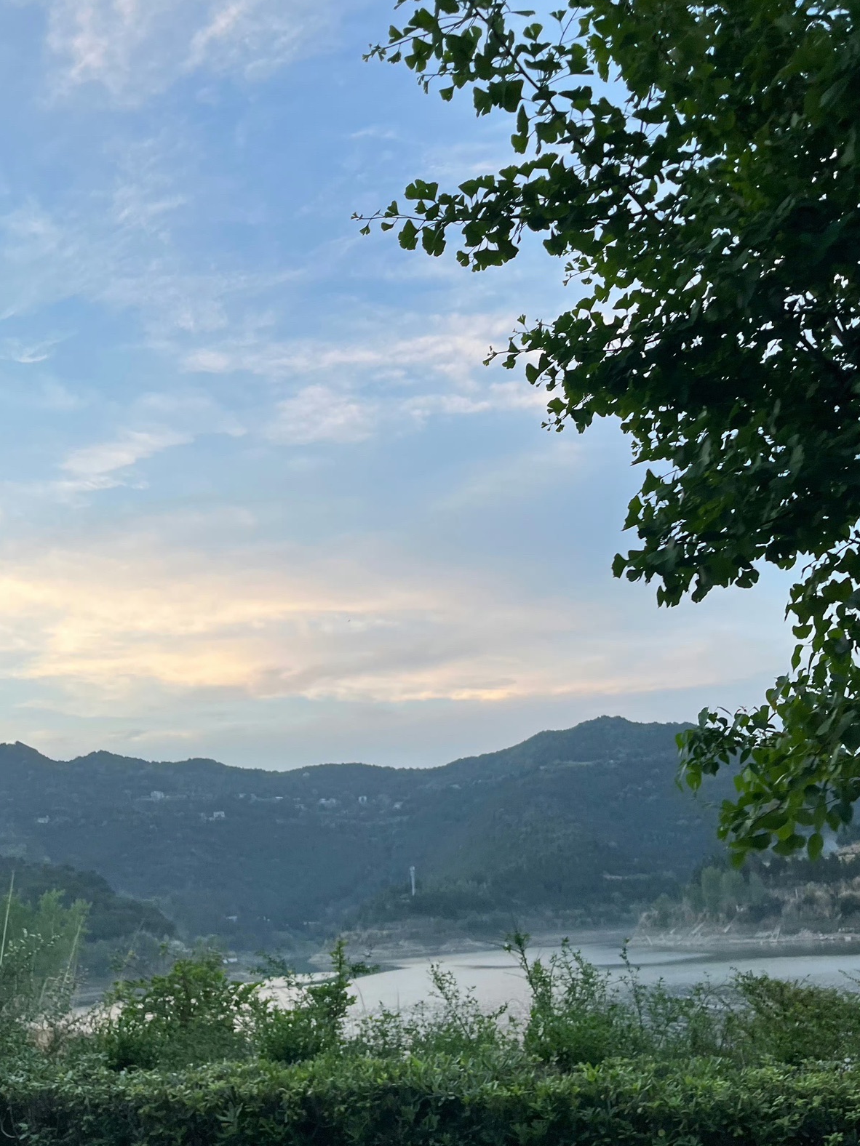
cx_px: 394
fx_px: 1093
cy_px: 534
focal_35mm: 33
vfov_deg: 55.3
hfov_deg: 42.9
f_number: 1.6
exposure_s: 1/122
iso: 50
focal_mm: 5.1
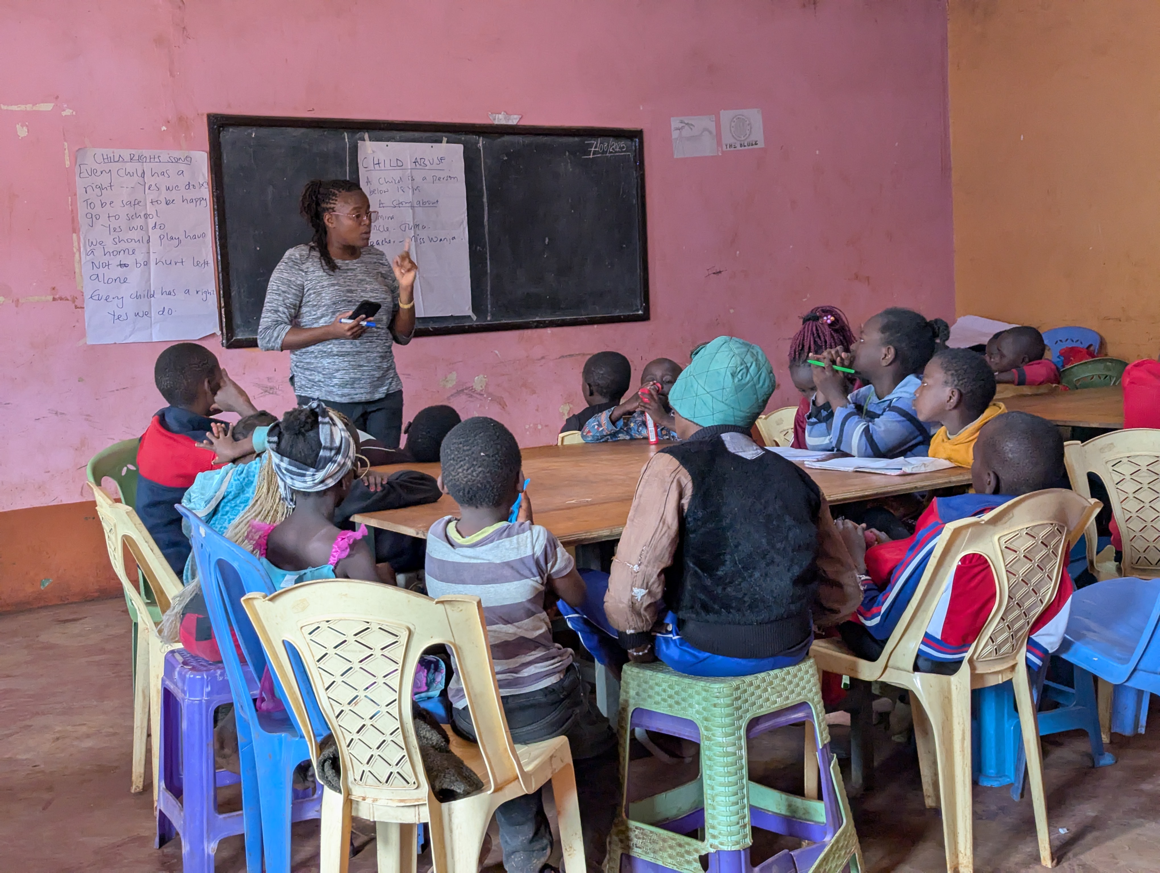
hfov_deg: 39.6
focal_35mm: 48
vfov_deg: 30.3
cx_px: 580
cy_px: 436
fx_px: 1611
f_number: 1.85
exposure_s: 1/99.9
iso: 330
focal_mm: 6.81
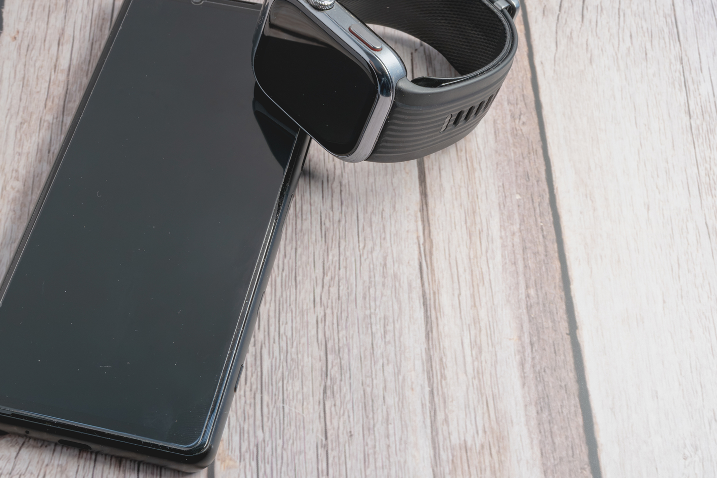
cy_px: 233
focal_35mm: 72
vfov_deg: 18.9
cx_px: 249
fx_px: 1434
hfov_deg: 27.9
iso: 100
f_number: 16
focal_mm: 50
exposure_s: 1/5
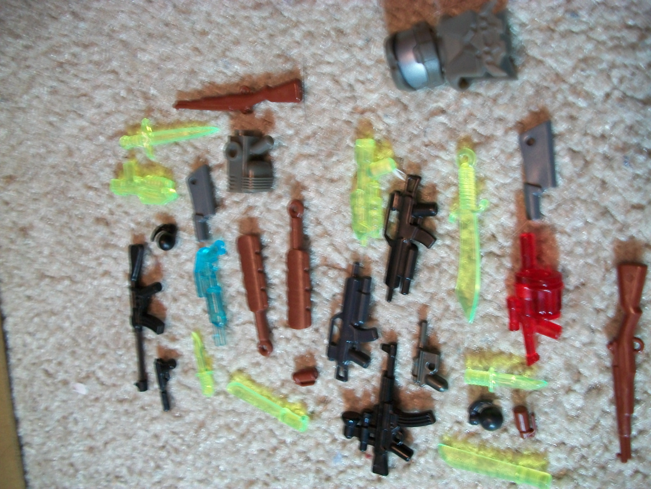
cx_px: 326
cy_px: 244
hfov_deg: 56.8
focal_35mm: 32
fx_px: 602
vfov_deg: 44.2
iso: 160
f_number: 2.9
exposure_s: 1/13
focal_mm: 5.7
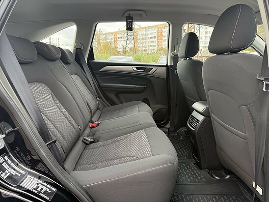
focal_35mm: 24
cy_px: 101
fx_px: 187
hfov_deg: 71.6
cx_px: 134
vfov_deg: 56.8
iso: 125
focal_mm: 6.76
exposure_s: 1/237
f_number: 1.78
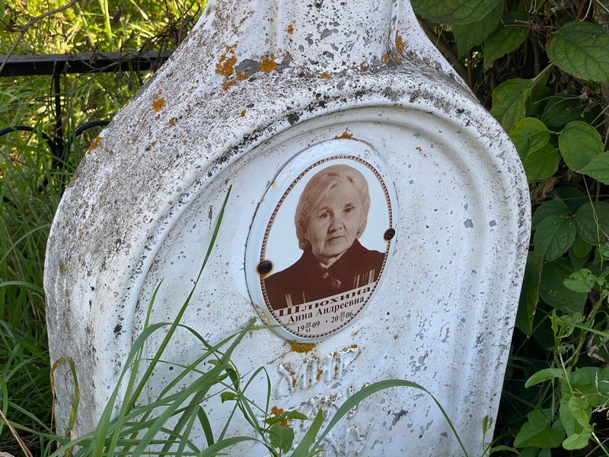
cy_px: 228
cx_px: 304
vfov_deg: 28.0
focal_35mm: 52
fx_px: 915
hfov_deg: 36.8
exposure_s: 1/155
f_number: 2
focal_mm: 6
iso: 20
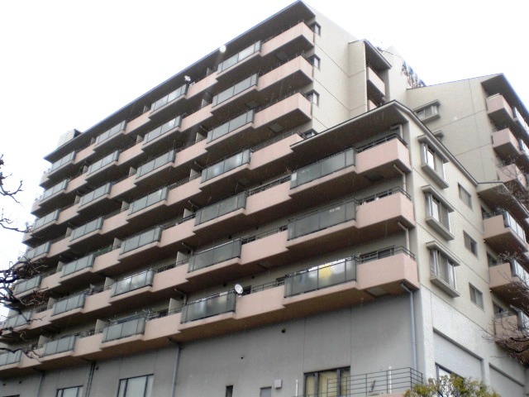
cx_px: 264
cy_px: 198
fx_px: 581
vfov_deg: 37.7
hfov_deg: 49.0
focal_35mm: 38
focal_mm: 6.3
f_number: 3.1
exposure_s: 1/100
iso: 100
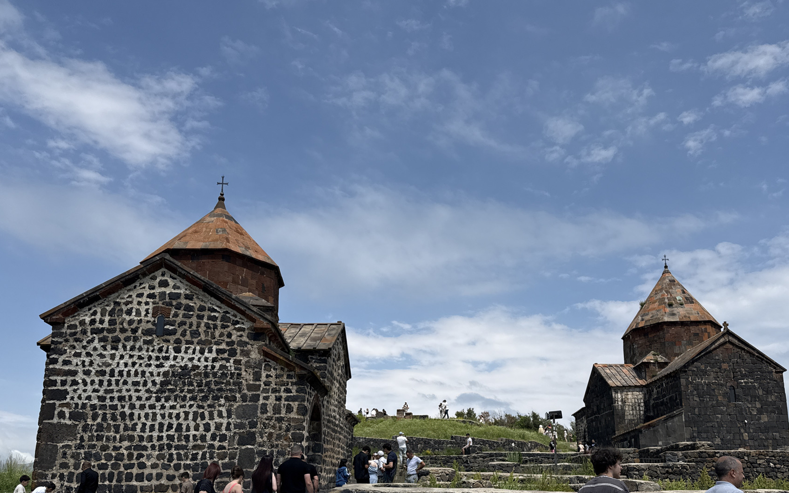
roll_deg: +1.1
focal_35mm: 30
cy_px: 345
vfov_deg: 41.1
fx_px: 645
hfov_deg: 62.8
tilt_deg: +15.8
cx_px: 417
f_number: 1.78
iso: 80
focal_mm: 6.76
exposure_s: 1/8130
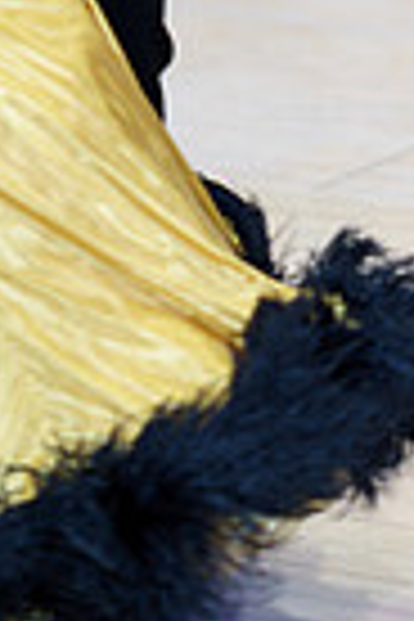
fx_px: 4795
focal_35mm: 278
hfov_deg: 4.9
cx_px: 86
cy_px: -374
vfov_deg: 7.3
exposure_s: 1/200
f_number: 1.4
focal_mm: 85
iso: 200
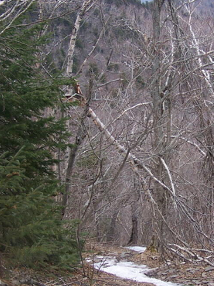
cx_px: 165
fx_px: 652
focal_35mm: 79
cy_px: 170
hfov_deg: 18.5
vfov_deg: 24.7
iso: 80
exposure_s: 1/320
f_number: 2.8
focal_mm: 6.3
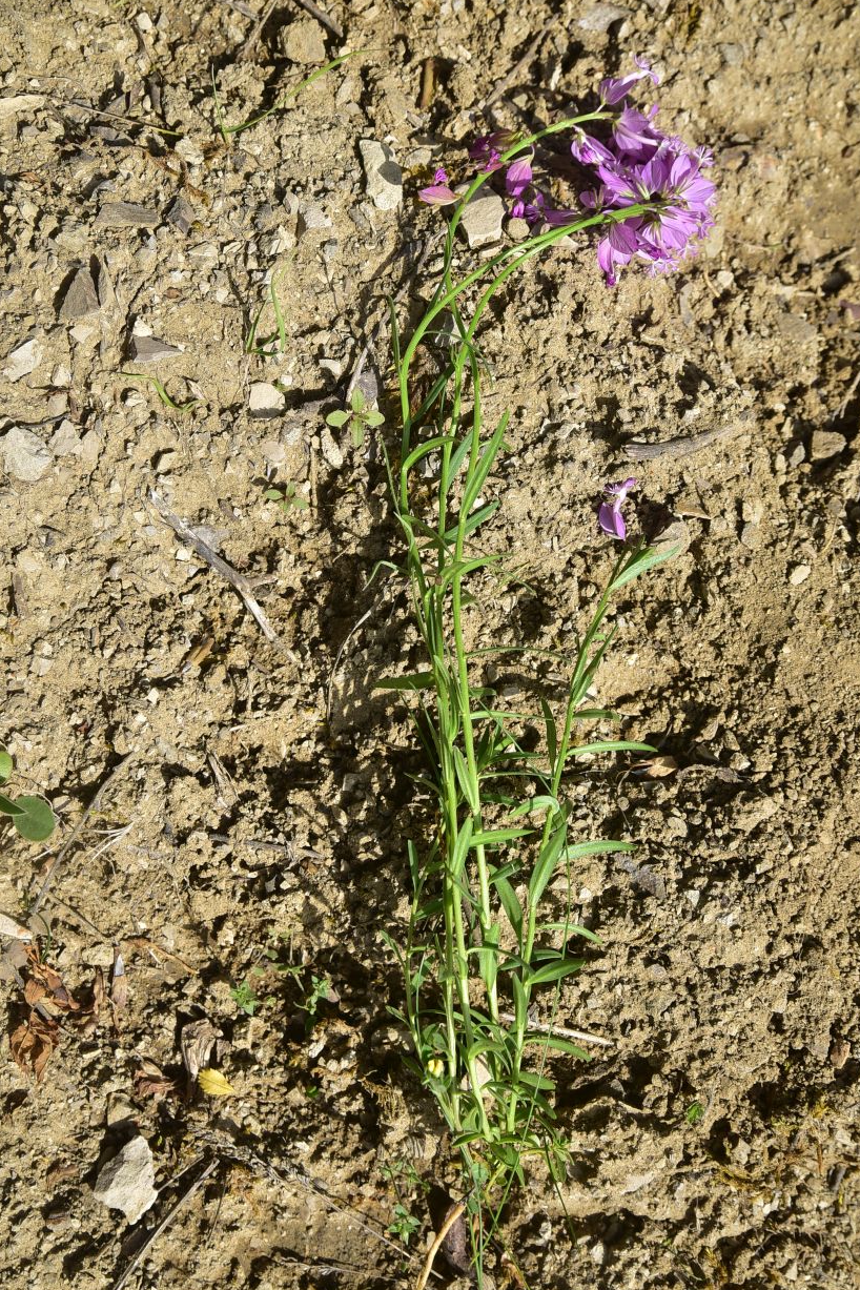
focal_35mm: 53
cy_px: 620
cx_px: 454
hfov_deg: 25.5
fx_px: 1899
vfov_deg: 37.5
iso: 160
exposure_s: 1/250
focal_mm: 50
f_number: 10
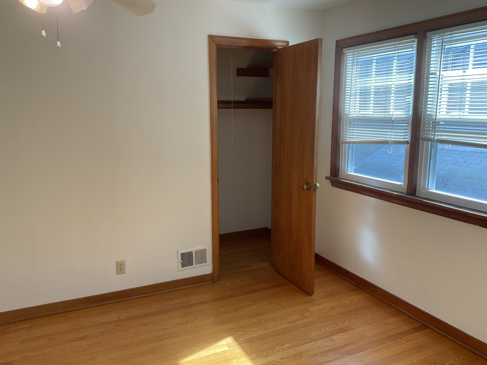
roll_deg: -0.2
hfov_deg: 61.7
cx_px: 244
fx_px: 408
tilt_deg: -10.6
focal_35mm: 29
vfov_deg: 48.2
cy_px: 182
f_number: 1.8
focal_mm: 3
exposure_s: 1/120
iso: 40
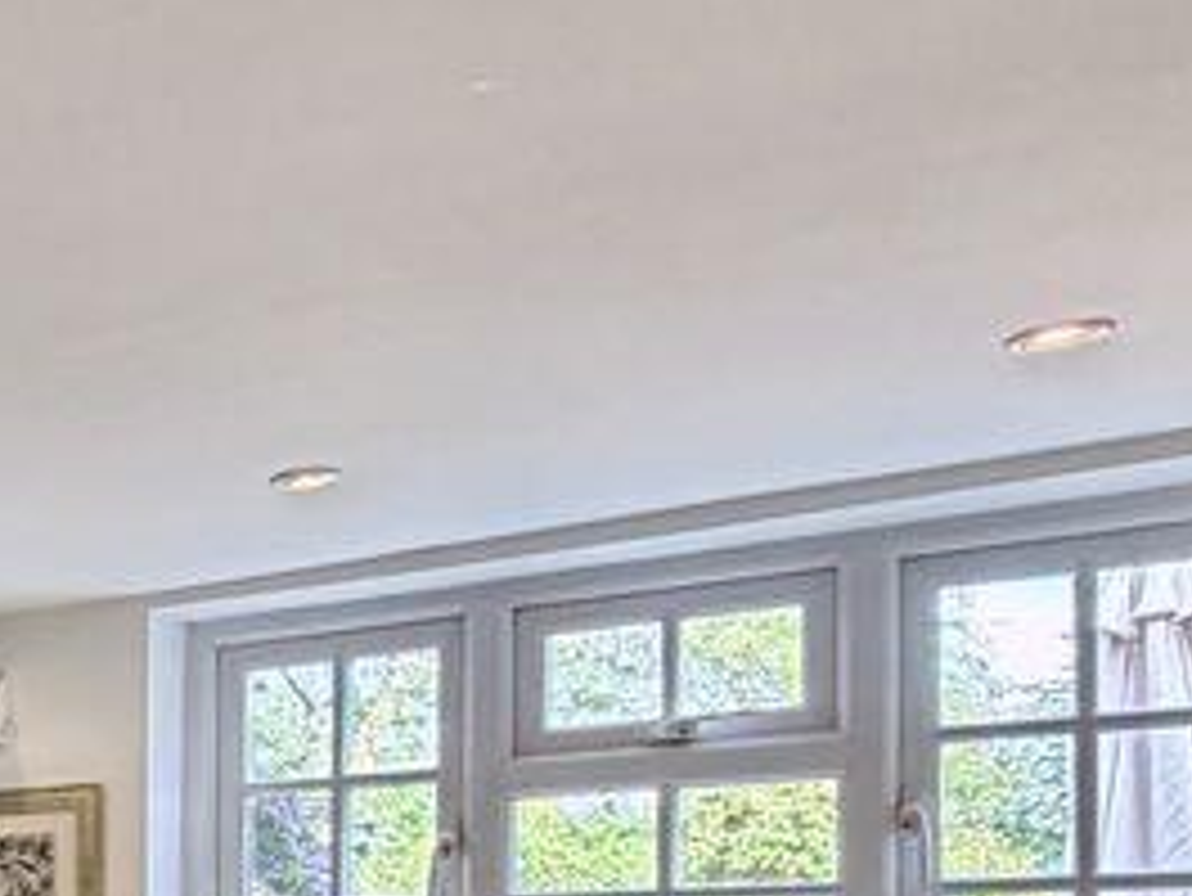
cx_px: -738
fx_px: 1860
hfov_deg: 24.4
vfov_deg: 25.0
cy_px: 1000
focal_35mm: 54
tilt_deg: +0.4
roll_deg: -0.7
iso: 320
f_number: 2.2
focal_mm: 2.22
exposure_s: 1/111
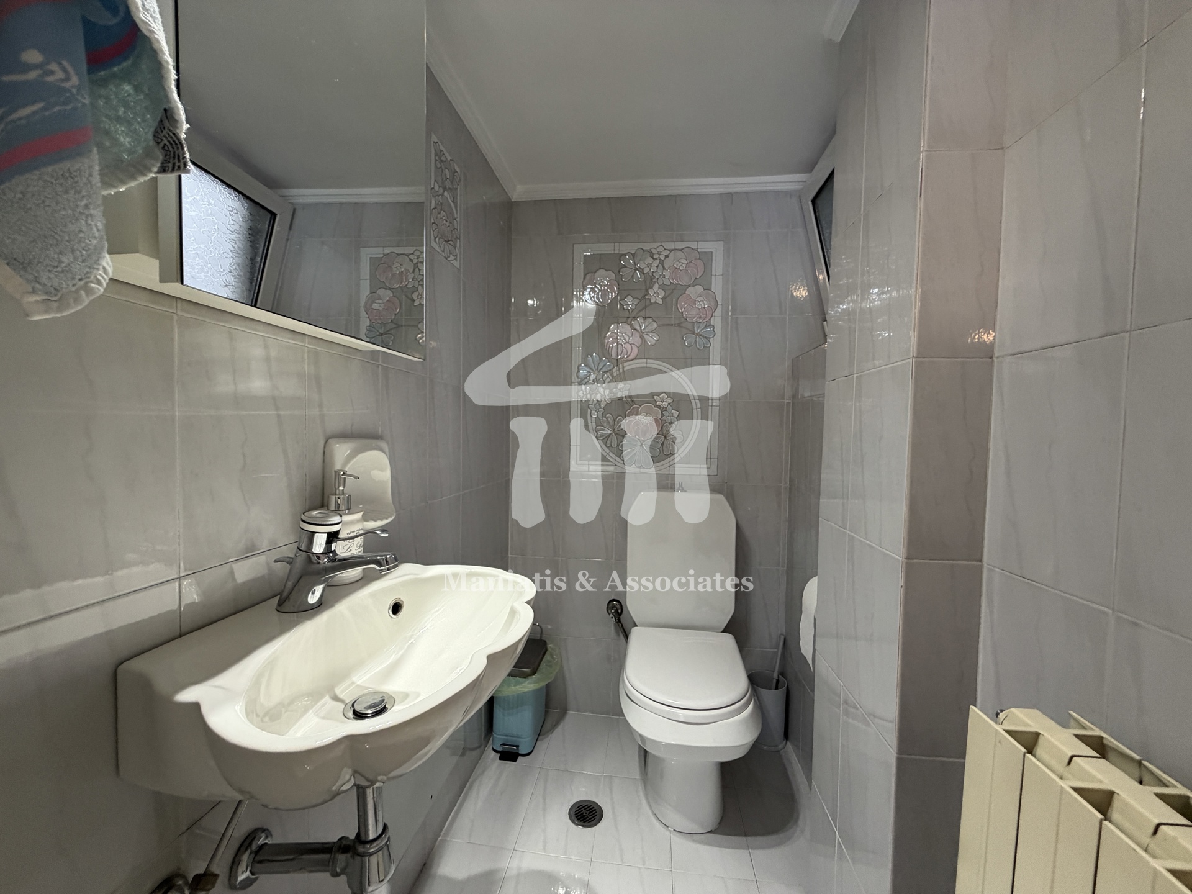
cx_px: 596
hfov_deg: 102.1
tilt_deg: -2.5
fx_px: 482
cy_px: 447
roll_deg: -0.7
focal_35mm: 14
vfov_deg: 85.7
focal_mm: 2.22
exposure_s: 1/50
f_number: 2.2
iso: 250
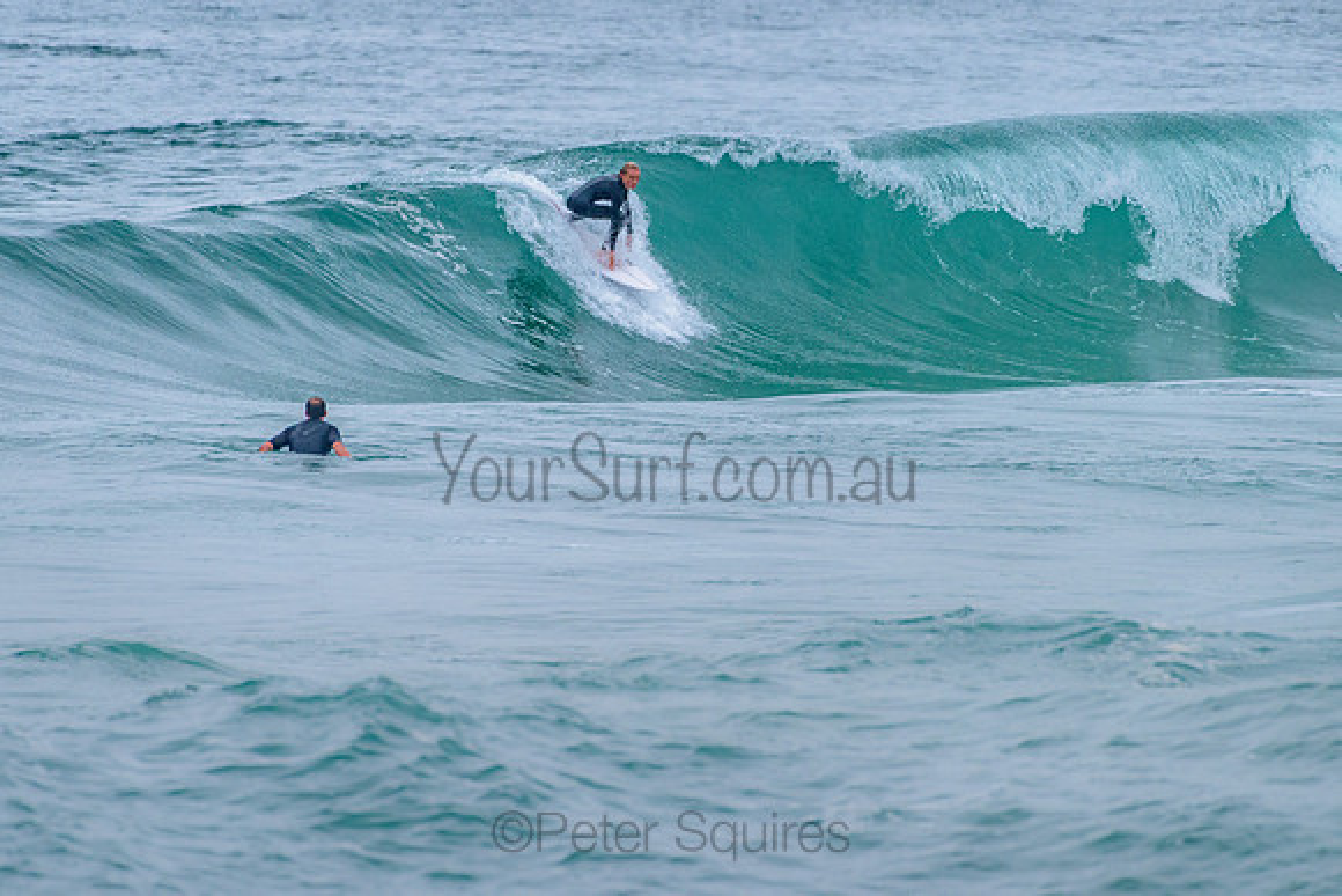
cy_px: 348
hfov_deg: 3.4
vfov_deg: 2.2
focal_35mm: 612
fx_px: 22816
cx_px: 649
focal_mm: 500
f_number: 5.6
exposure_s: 1/2000
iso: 1250
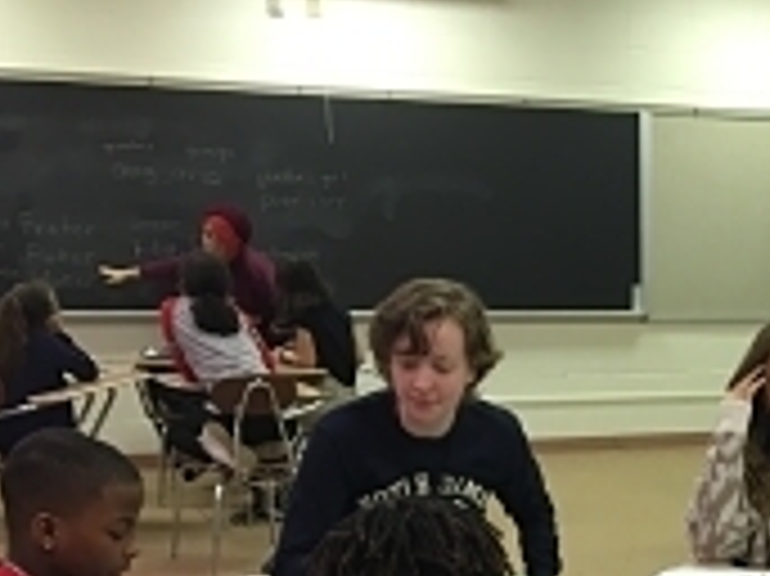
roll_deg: -1.2
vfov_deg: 20.5
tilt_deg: -16.0
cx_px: 747
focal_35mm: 68
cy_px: 648
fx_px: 1512
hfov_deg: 27.2
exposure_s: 1/30
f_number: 2.2
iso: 64
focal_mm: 4.15
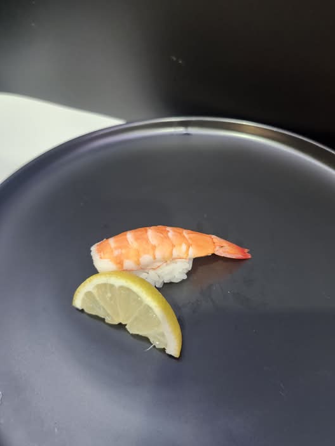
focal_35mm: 24
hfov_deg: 56.8
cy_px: 222
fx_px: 310
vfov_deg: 71.6
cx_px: 174
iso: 640
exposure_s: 1/50
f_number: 1.8
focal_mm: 5.54
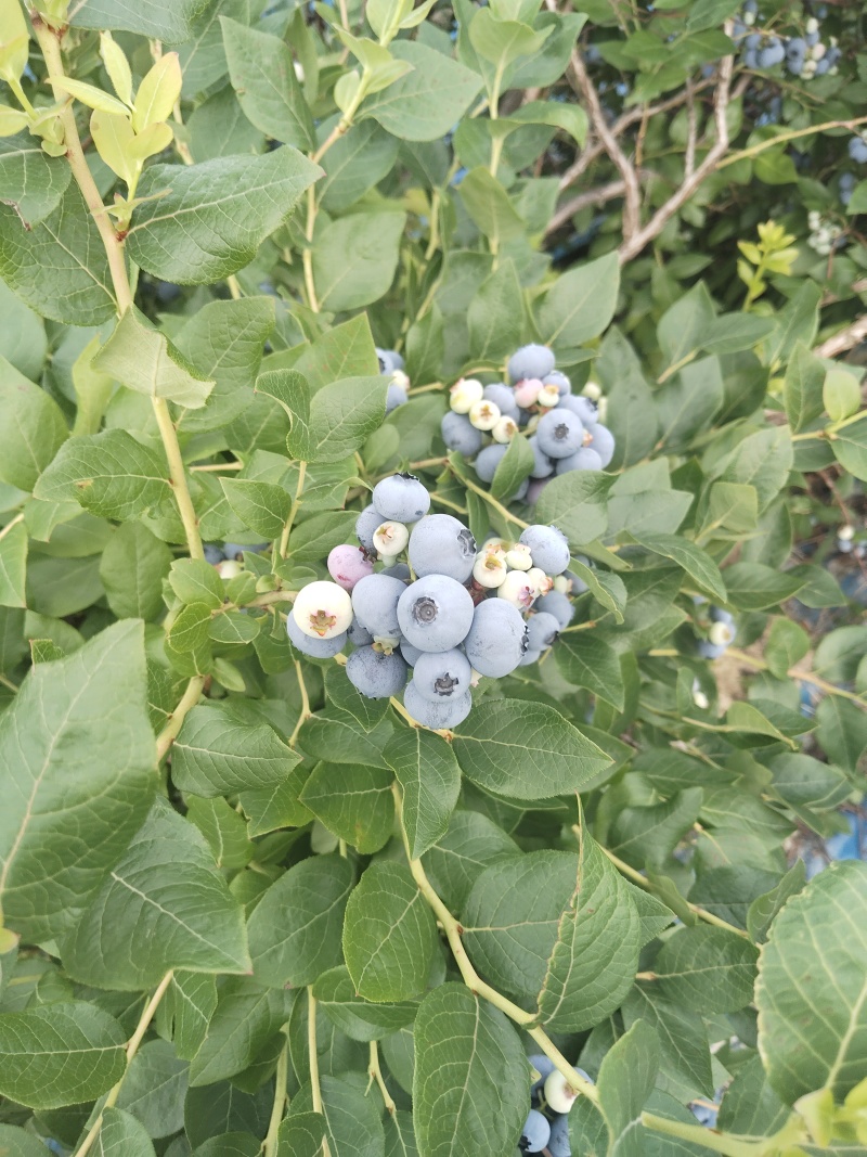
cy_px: 578
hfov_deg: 51.3
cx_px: 434
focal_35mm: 27
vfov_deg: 65.3
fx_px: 902
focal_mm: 4.05
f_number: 1.8
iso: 344
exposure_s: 1/120
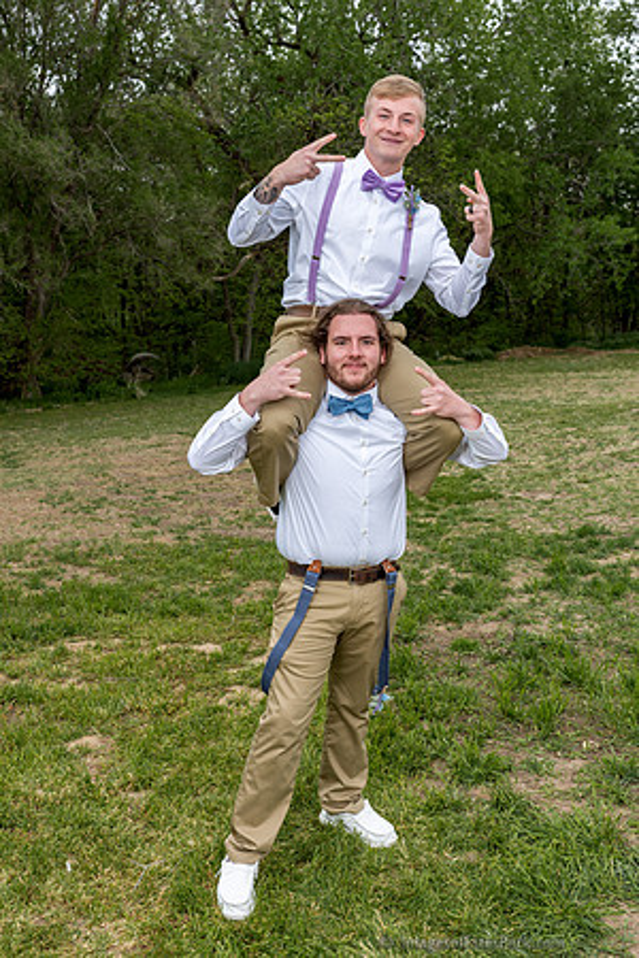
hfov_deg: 37.9
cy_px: 479
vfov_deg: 54.4
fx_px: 932
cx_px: 320
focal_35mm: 35
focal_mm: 35
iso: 100
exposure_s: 1/80
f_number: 5.6
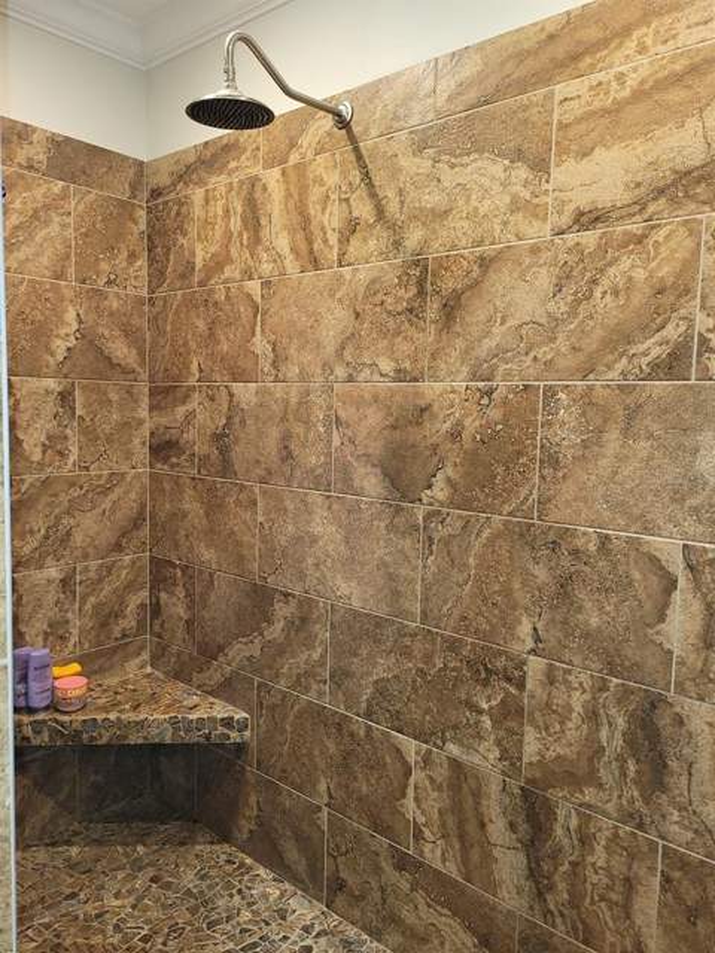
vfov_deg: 67.3
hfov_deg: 53.1
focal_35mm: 26
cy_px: 476
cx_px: 358
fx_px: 716
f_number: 1.8
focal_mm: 5.4
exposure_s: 1/24
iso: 125
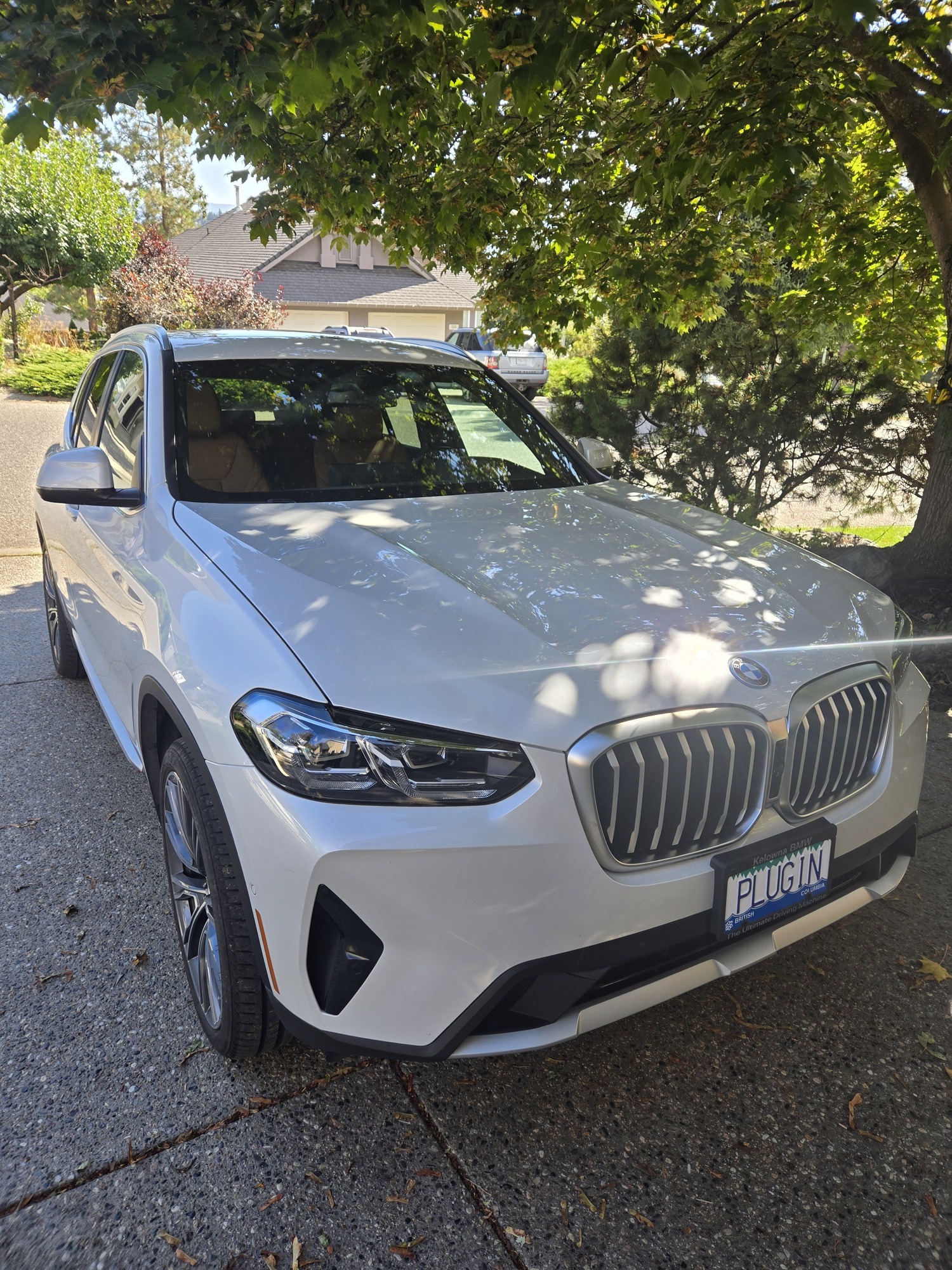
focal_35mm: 23
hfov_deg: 58.9
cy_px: 635
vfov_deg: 73.9
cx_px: 476
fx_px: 843
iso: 25
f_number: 1.8
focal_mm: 5.4
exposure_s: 1/363
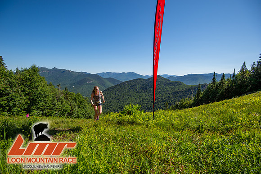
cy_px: 87
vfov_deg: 73.7
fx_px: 116
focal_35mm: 16
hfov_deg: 96.8
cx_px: 130
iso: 100
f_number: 5
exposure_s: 1/640
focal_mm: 16
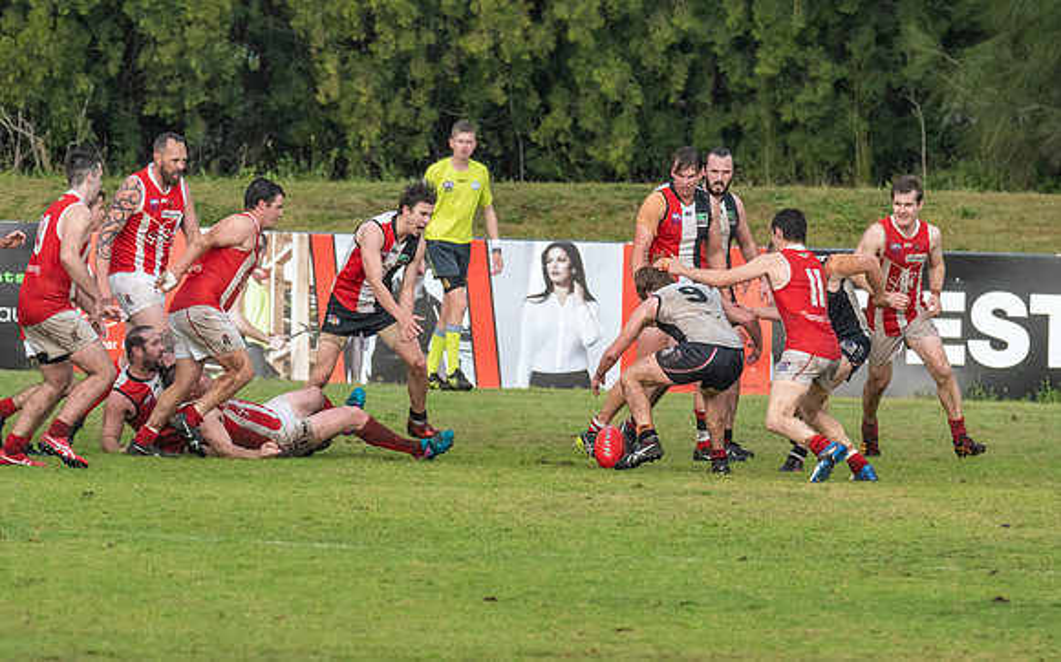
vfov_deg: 1.7
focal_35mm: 765
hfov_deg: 2.7
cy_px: 393
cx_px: 590
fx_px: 22117
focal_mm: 450
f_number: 7.1
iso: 1250
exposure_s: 1/1600
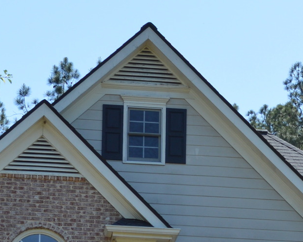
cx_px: 204
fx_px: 1623
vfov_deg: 8.4
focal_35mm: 181
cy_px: 360
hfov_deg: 10.7
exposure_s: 1/200
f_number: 7.1
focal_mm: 26
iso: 100
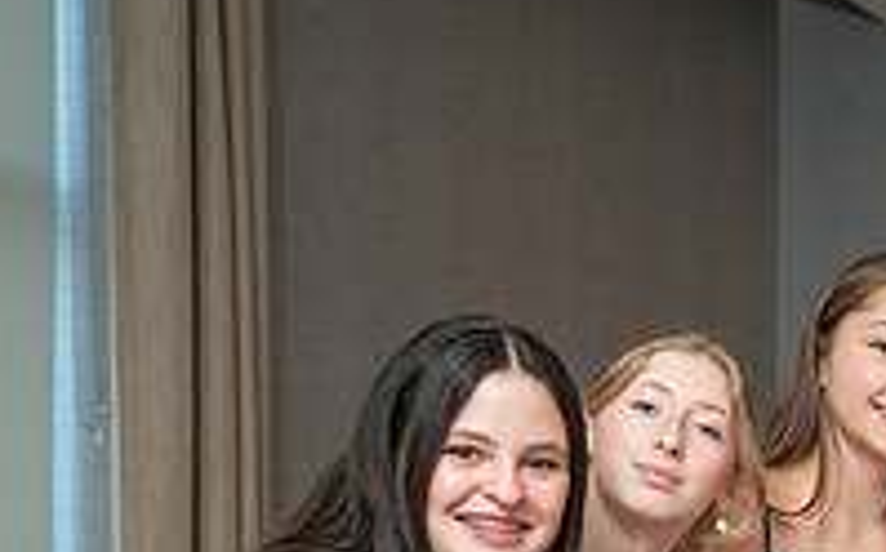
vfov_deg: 9.9
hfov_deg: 15.0
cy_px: 734
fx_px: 3112
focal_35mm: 129
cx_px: 1335
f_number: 4
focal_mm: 39
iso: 1000
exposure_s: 1/250
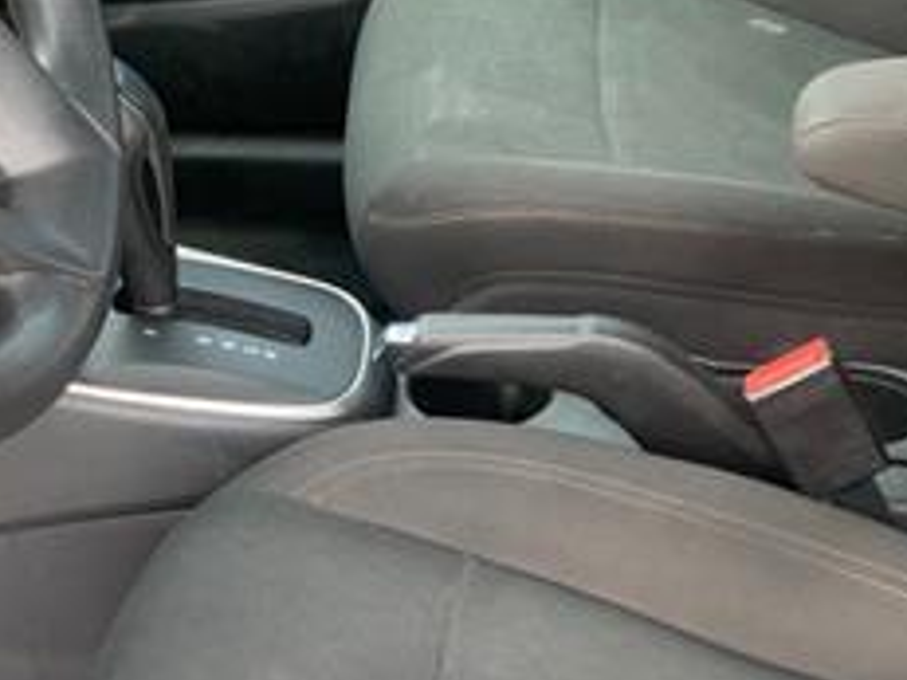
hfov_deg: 27.0
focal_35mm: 72
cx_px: 432
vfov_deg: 19.9
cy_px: 649
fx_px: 1886
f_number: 1.8
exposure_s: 1/121
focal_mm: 4.25
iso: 64
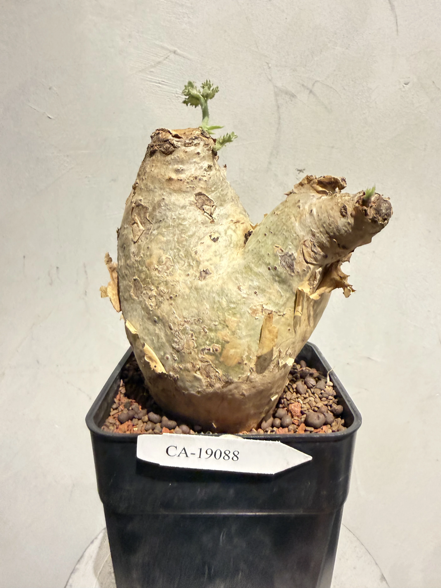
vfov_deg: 71.6
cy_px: 294
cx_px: 220
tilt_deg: -8.6
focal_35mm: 24
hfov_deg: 56.8
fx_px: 408
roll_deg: -2.5
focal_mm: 2.22
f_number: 2.2
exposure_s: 1/60
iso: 640
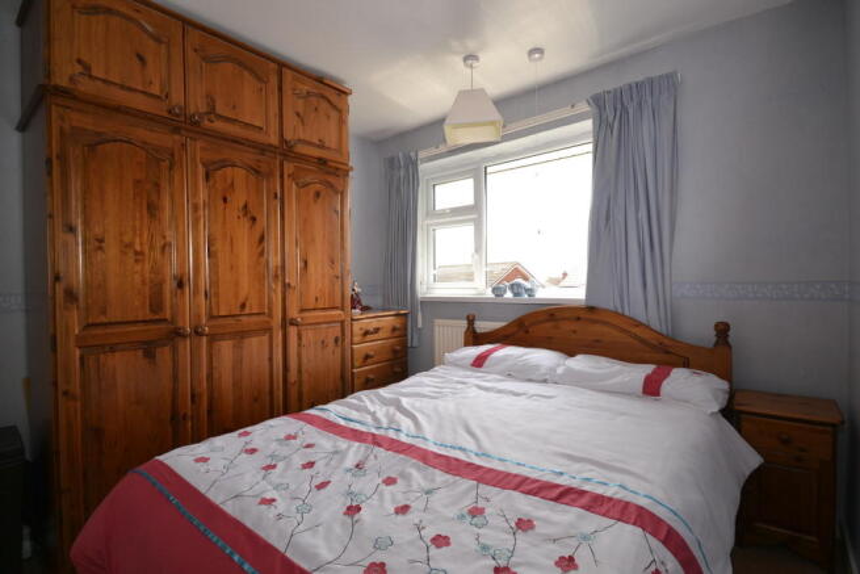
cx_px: 430
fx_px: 412
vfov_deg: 69.7
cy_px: 287
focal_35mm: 17
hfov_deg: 92.4
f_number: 5.6
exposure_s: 1/125
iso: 180
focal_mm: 11.5
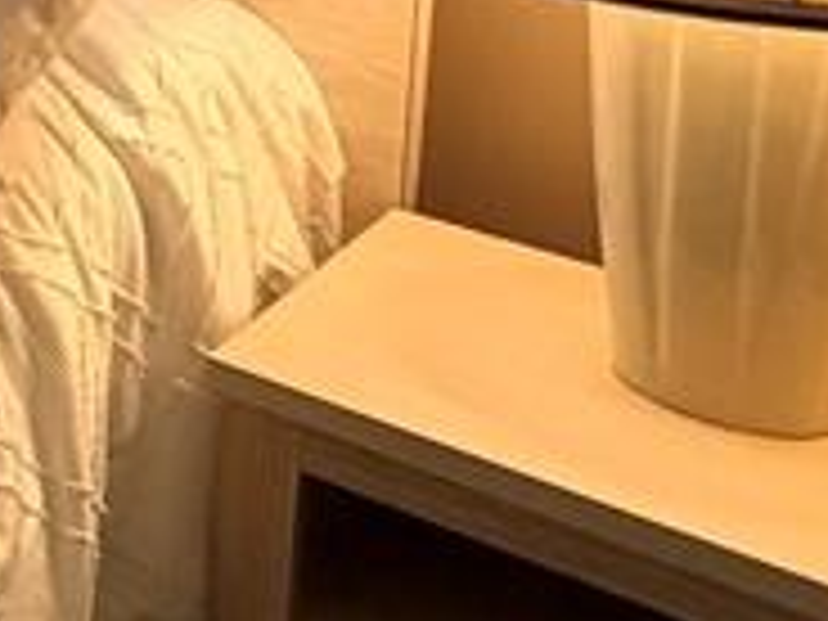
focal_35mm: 78
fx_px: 1866
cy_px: -378
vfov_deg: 16.7
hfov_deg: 15.6
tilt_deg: -7.8
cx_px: -1076
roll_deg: +2.3
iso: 320
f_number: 2.2
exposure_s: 1/120
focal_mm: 2.22
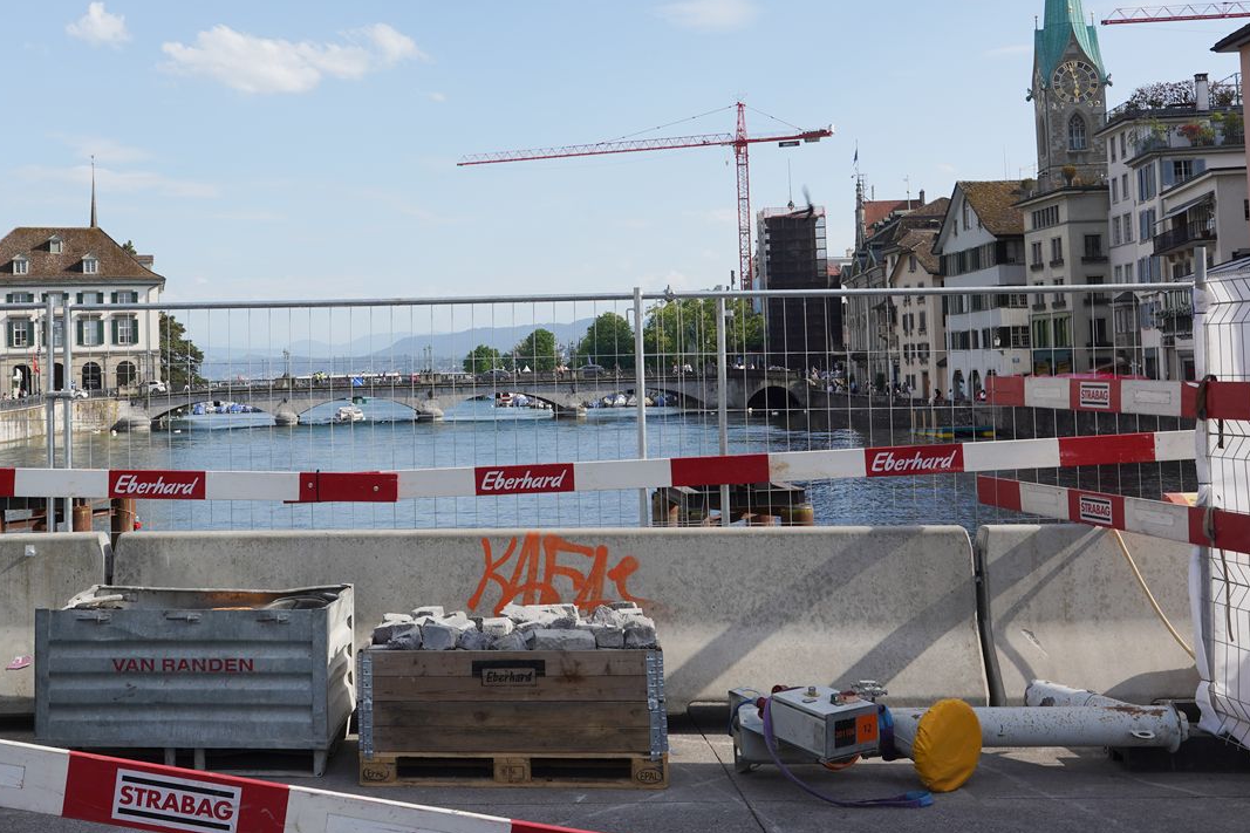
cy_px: 288
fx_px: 1562
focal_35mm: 45
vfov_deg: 29.7
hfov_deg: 43.3
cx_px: 466
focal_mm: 24
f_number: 14
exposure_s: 1/100
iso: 100
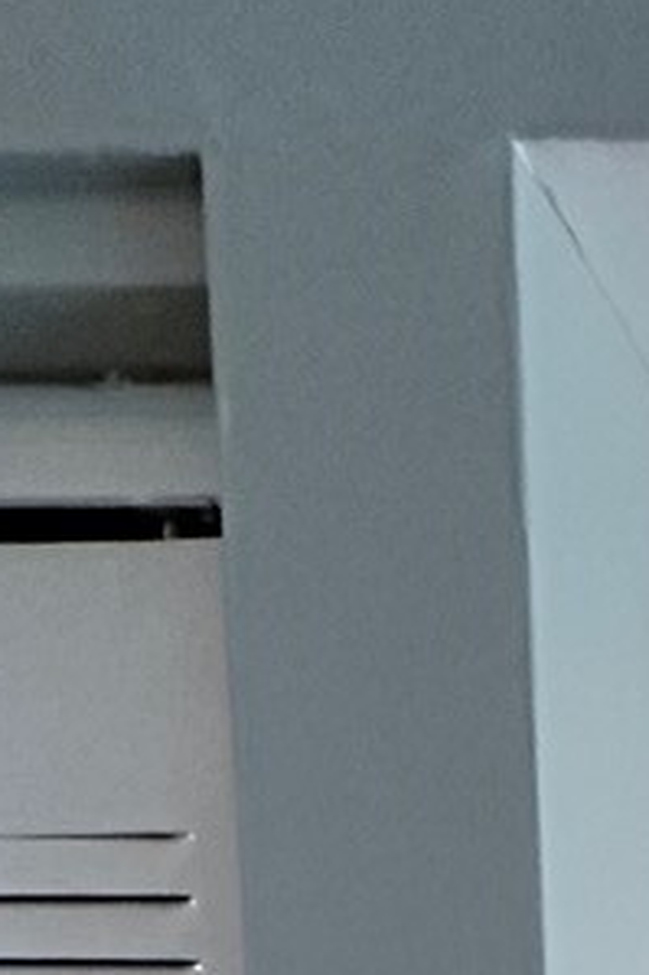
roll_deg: -1.8
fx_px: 2112
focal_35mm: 78
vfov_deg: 14.7
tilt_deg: -5.6
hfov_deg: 12.6
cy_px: 2387
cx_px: 1653
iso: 200
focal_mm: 2.22
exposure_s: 1/120
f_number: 2.2
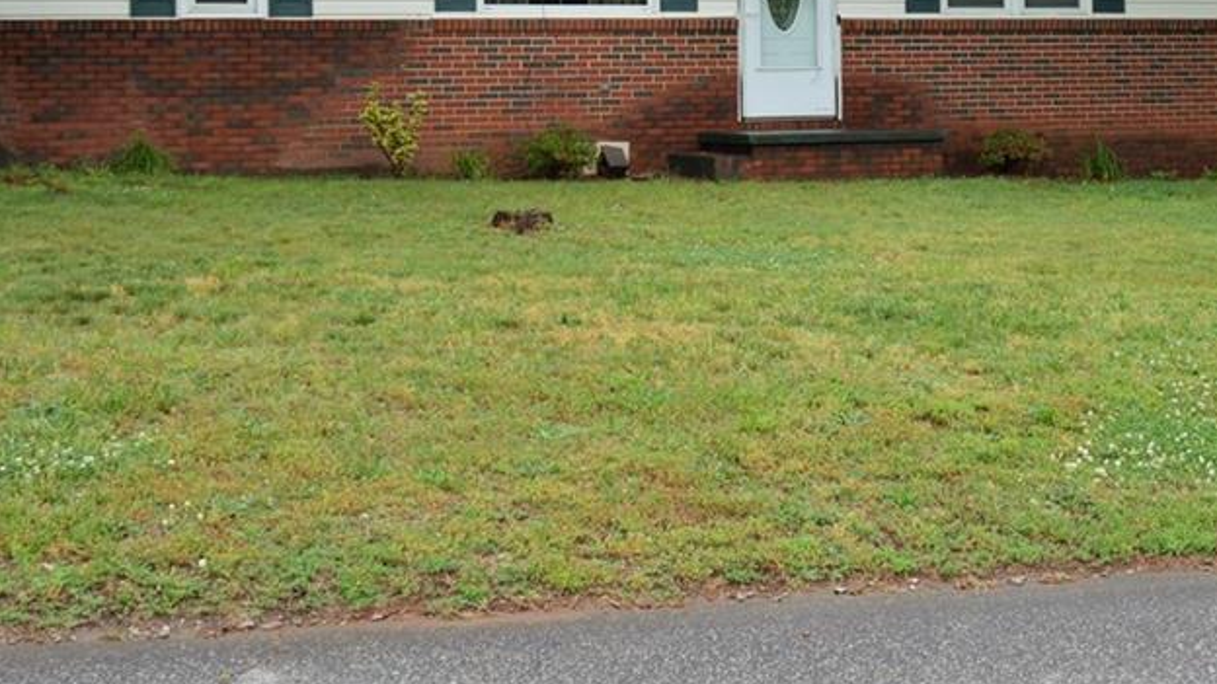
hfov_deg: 31.0
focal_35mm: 67
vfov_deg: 17.7
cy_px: 43
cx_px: 872
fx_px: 2162
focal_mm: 26
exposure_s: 1/160
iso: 100
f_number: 6.3
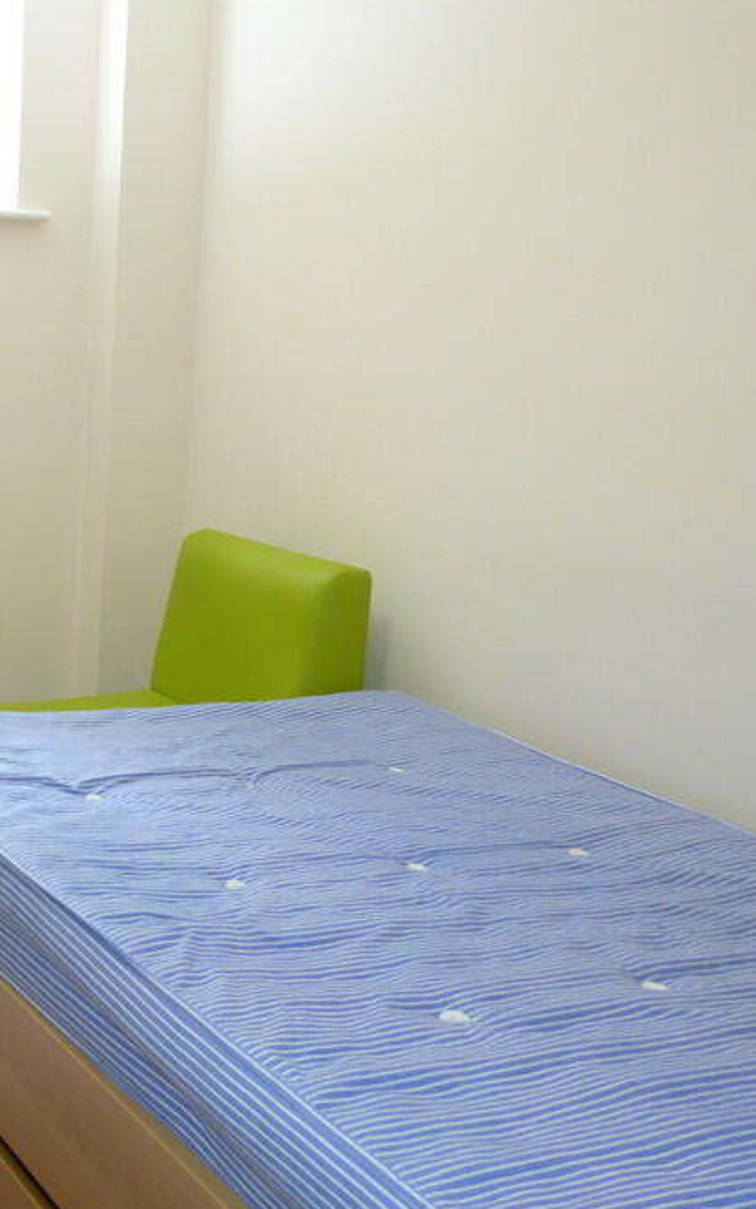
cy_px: 588
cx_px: -150
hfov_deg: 27.5
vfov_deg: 48.2
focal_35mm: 41
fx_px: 1351
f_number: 2.8
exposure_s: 1/20
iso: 100
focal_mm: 4.5
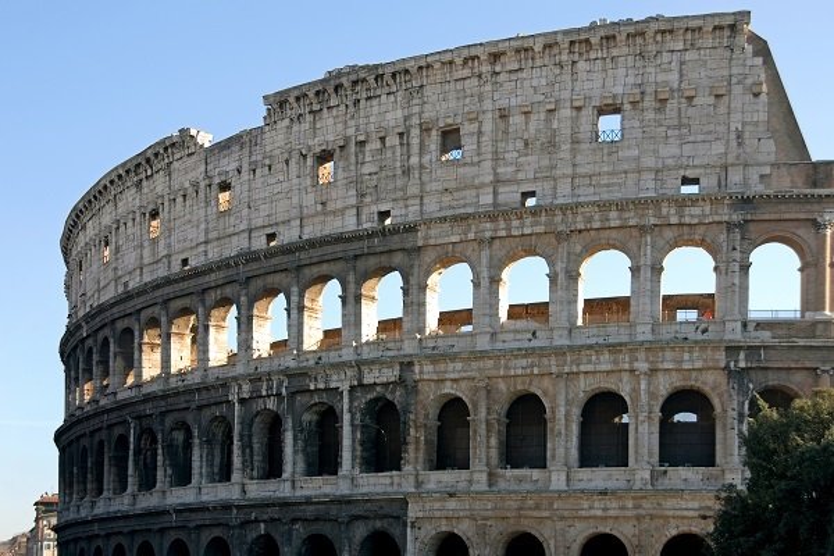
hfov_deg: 36.9
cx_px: 417
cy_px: 278
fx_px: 1251
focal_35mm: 54
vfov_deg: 25.1
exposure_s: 1/125
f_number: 5.6
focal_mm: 36
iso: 100
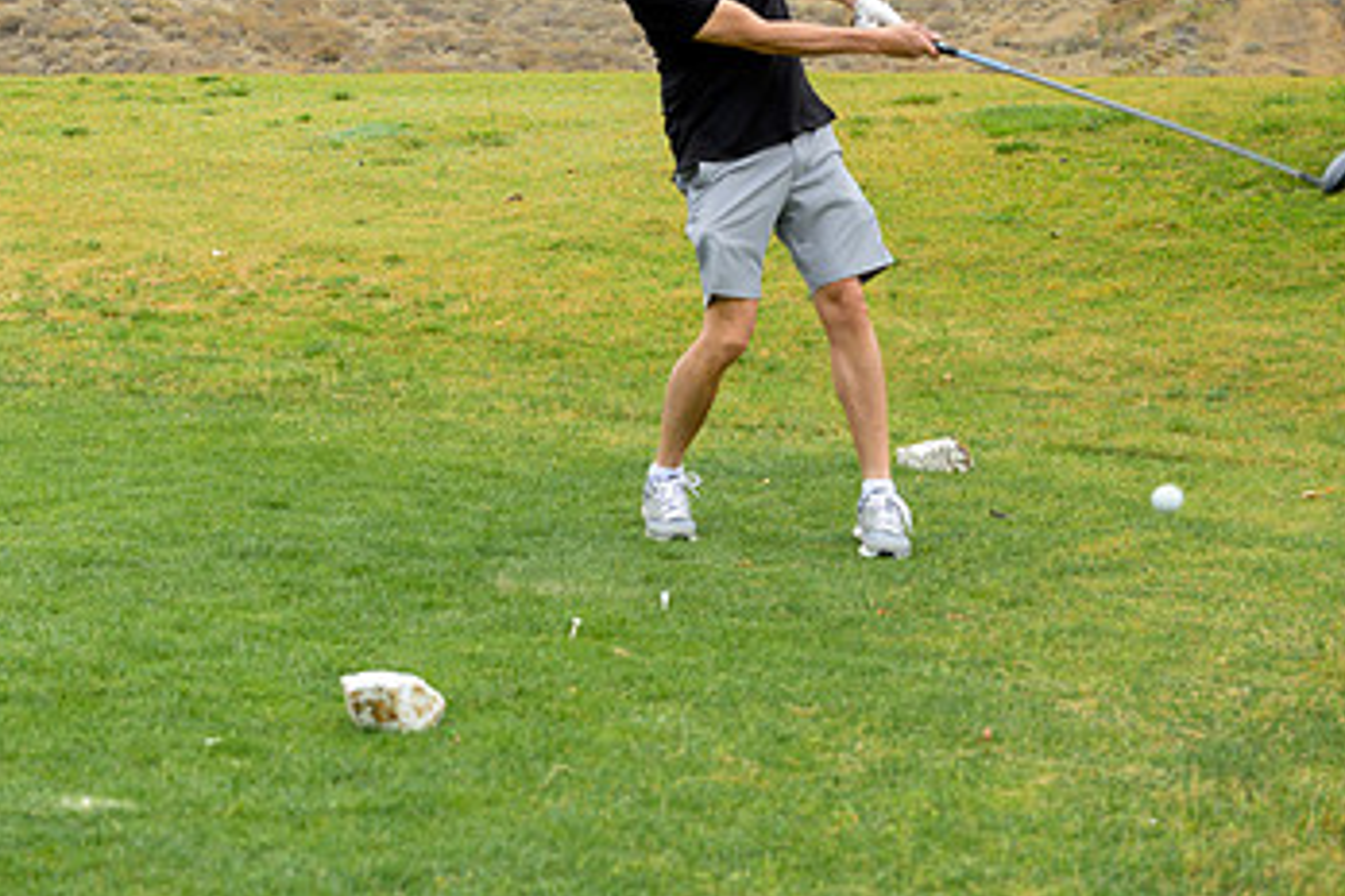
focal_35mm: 90
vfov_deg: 15.1
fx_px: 3362
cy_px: 172
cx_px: 375
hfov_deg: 22.5
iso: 800
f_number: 4
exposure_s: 1/2500
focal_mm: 54
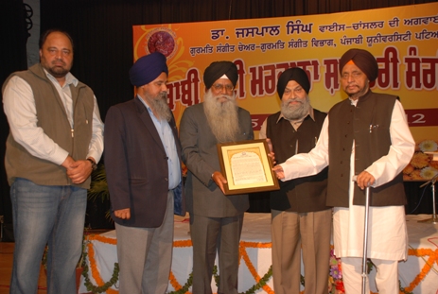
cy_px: 147
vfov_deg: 32.1
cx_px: 219
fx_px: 512
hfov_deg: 46.3
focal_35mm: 42
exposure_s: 1/60
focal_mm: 28
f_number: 4
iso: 200
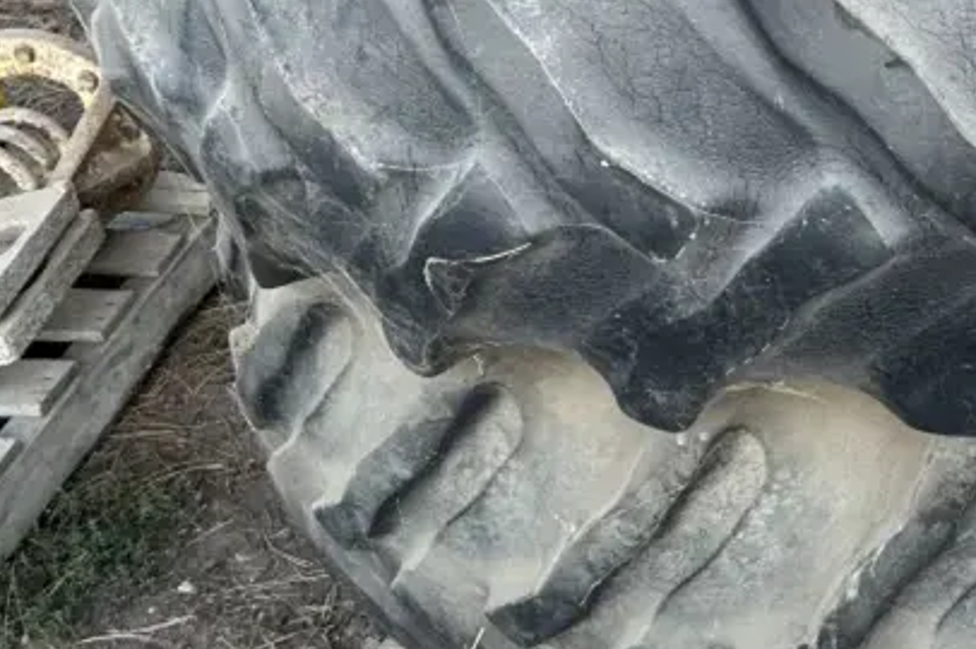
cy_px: 221
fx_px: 1734
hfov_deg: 29.7
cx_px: 938
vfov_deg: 21.1
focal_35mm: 64
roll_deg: +0.5
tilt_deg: -30.2
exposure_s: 1/121
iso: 32
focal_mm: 5.7
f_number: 1.5
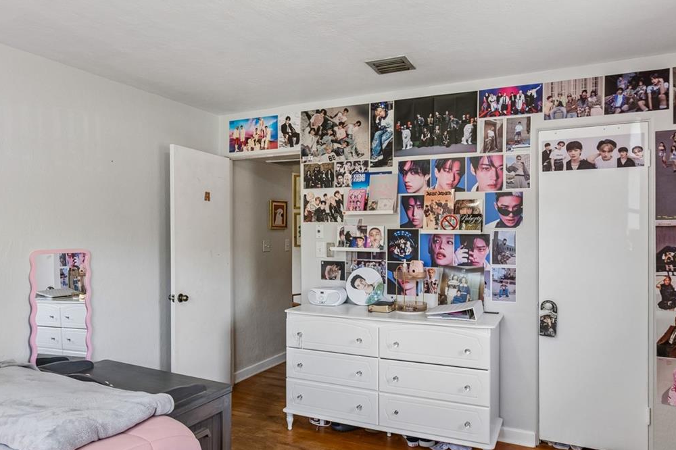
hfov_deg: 73.8
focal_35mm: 24
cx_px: 343
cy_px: 239
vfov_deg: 53.1
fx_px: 450
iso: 100
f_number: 7.1
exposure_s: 1/13
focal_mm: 10
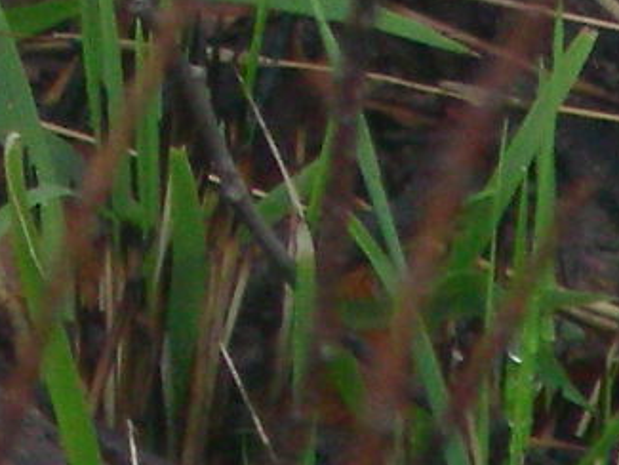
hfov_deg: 1.0
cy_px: -755
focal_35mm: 1945
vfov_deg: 0.8
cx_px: -345
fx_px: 34793
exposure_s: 1/125
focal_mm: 51.6
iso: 200
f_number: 3.5
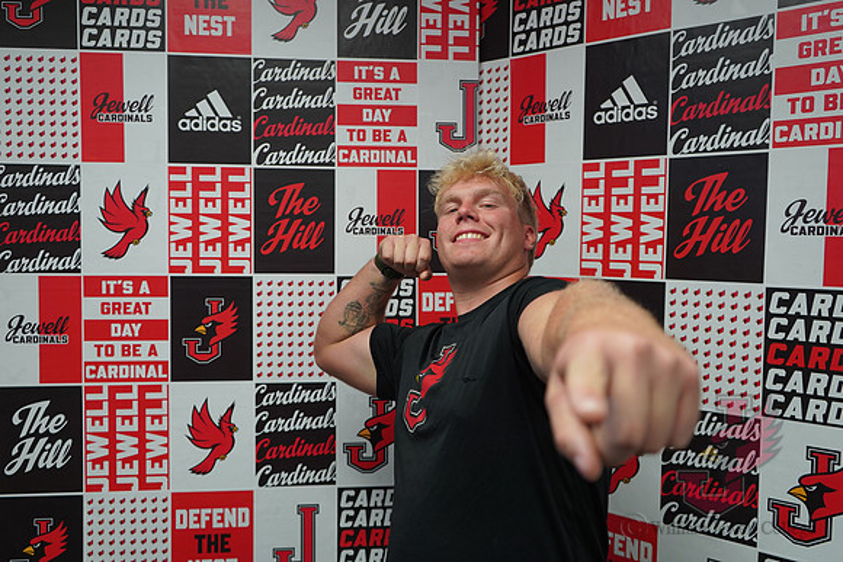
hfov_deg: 60.3
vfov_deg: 42.3
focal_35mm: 31
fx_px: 726
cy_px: 281
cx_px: 422
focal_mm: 31
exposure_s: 1/160
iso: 1000
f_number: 4
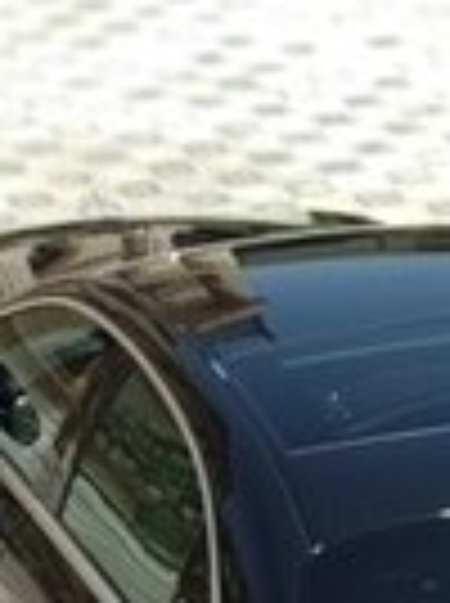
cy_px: 783
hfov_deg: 7.6
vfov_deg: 10.1
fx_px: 3356
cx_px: 544
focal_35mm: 193
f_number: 2.6
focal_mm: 5.99
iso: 100
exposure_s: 1/516
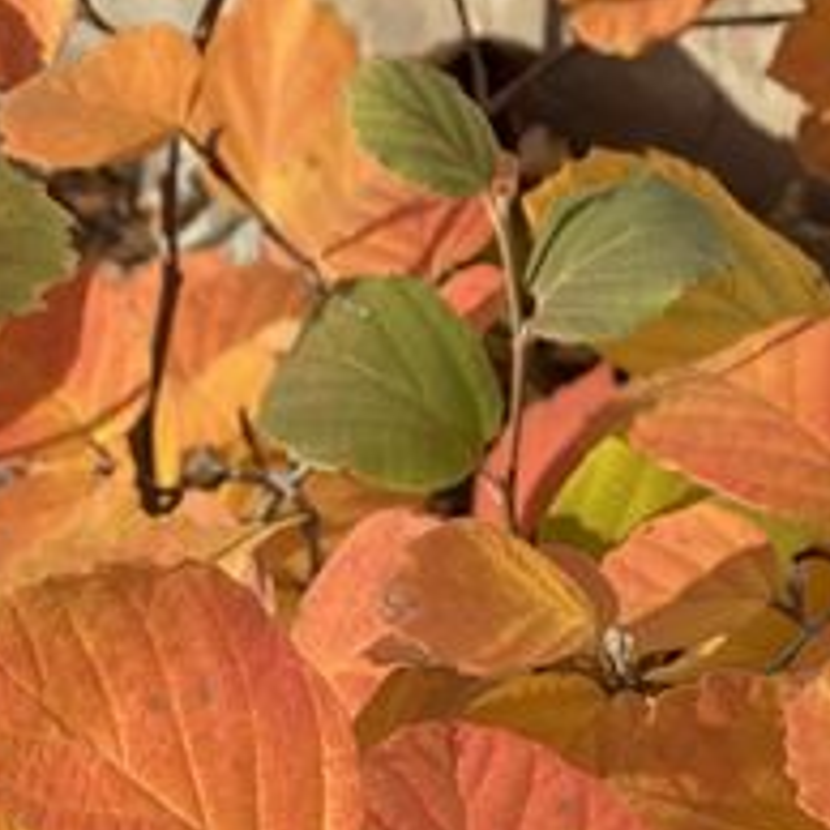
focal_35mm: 142
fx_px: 3852
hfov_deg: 12.2
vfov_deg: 11.4
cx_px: 663
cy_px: 1506
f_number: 1.8
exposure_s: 1/706
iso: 32
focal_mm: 4.25
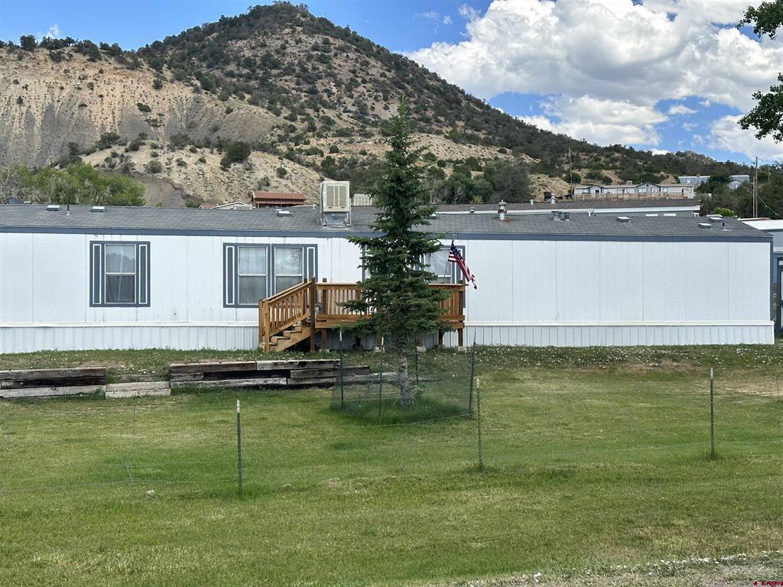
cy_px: 294
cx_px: 392
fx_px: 1086
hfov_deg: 39.7
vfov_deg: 30.3
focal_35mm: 48
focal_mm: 6.86
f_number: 1.78
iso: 64
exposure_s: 1/2203
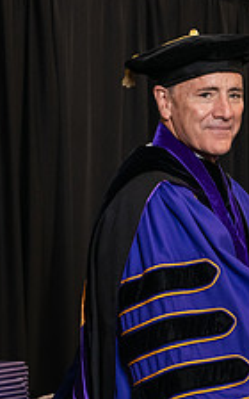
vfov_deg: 12.0
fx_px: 1889
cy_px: 165
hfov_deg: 7.5
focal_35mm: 174
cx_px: 290
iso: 1600
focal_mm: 66
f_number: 5
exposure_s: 1/125
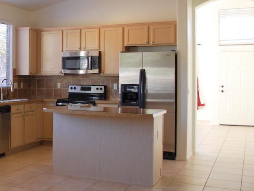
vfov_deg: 29.0
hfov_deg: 35.6
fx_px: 367
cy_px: 77
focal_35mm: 50
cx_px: 20
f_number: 3.5
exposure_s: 1/30
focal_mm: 18
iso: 280
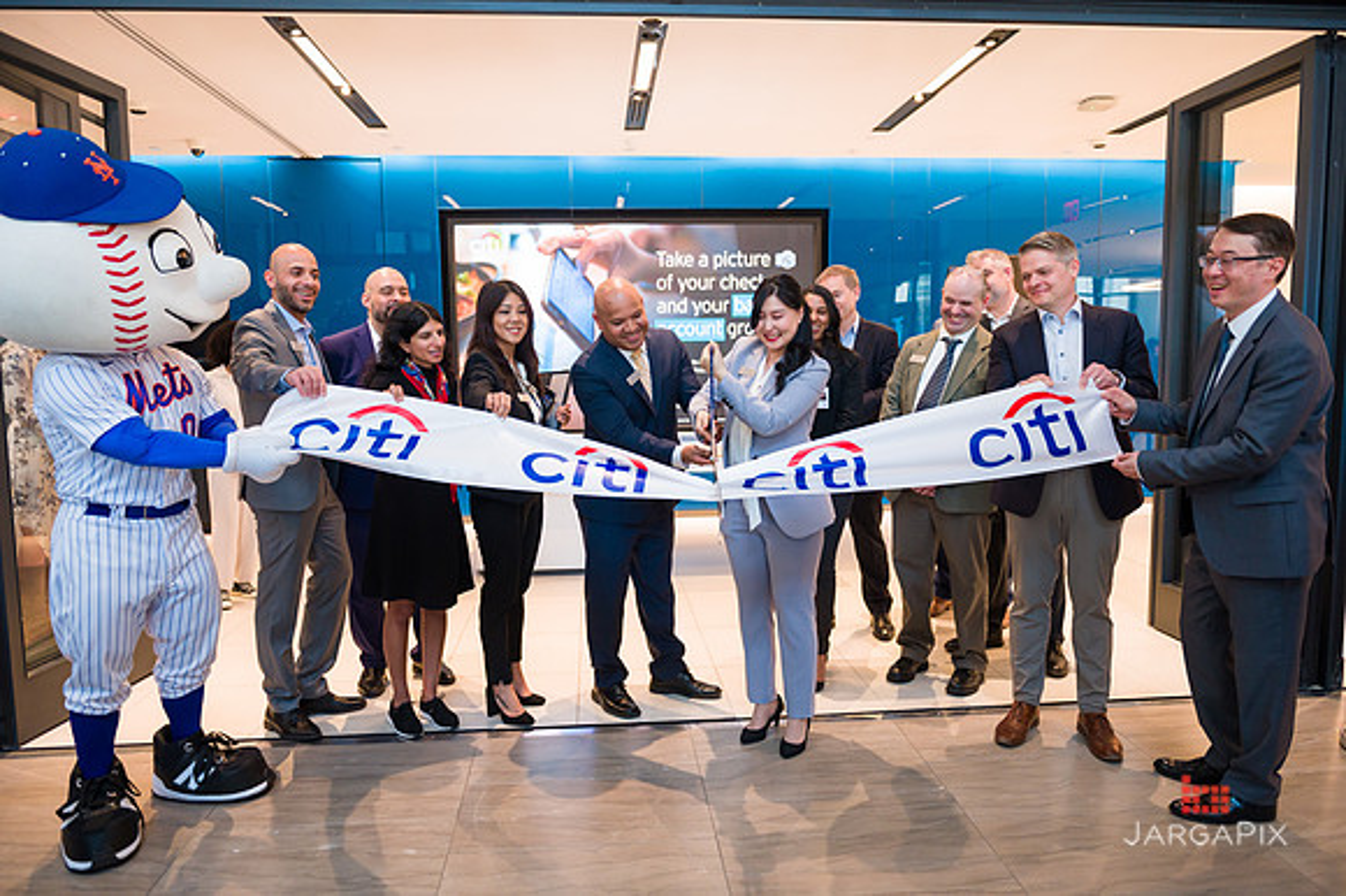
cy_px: 448
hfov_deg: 73.8
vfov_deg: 53.1
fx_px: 897
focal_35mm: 24
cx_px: 673
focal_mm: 24
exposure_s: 1/200
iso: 800
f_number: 4
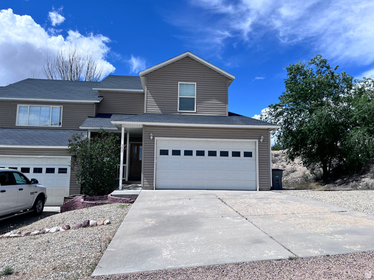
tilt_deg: +6.6
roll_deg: -0.5
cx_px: 187
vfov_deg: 53.1
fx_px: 281
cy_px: 140
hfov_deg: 67.3
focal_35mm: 26
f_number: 1.6
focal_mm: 5.1
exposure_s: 1/5556
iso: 50
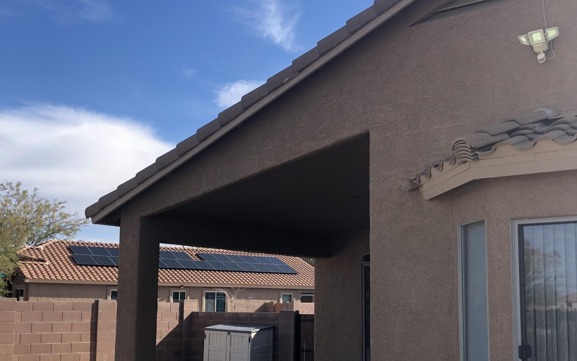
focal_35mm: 43
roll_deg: -1.1
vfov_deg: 29.7
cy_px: 228
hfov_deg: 46.2
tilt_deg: +5.9
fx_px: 676
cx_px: 306
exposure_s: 1/1116
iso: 20
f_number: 1.8
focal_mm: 3.99
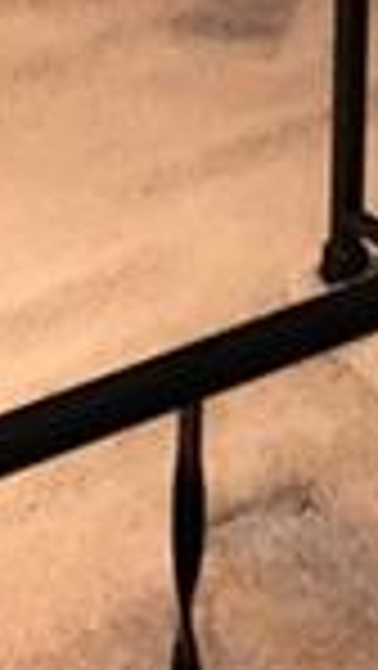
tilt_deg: -11.2
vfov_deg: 11.6
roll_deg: -1.8
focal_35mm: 157
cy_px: -845
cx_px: 158
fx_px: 2793
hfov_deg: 7.7
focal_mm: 3.99
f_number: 1.8
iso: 64
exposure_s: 1/30
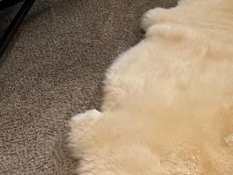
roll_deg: -0.3
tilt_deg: -10.4
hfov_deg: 27.1
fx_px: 471
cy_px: -160
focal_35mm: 70
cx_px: 197
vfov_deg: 16.6
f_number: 1.8
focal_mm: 1.57
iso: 200
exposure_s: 1/120
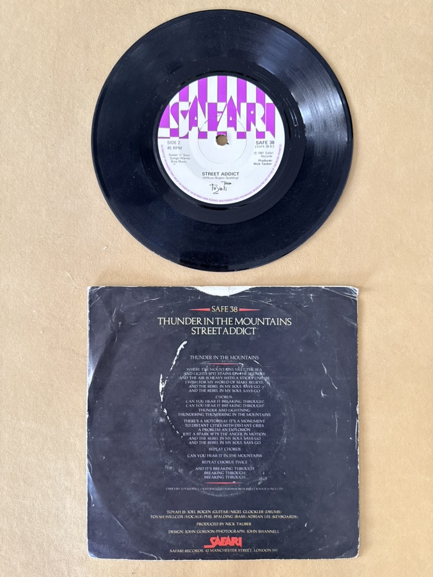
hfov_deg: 56.8
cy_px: 288
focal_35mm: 24
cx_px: 216
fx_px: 400
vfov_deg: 71.6
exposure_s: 1/60
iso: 320
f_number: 1.78
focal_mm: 6.76
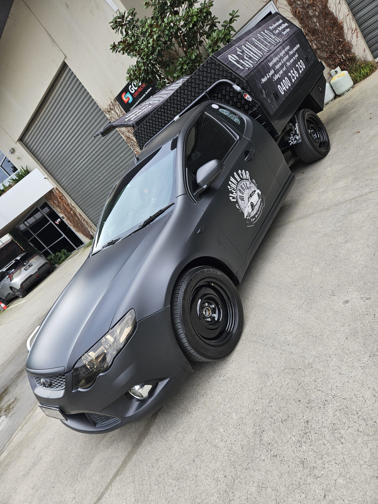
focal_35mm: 23
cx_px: 189
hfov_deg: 58.9
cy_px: 252
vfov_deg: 73.9
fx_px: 335
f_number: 1.8
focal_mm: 5.4
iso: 25
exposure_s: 1/113
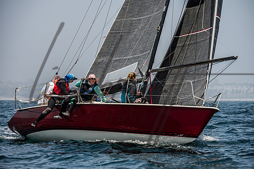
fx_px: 1435
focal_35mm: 203
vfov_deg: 6.8
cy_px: 84
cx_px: 127
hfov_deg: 10.1
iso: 400
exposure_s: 1/5000
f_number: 6.3
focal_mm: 190
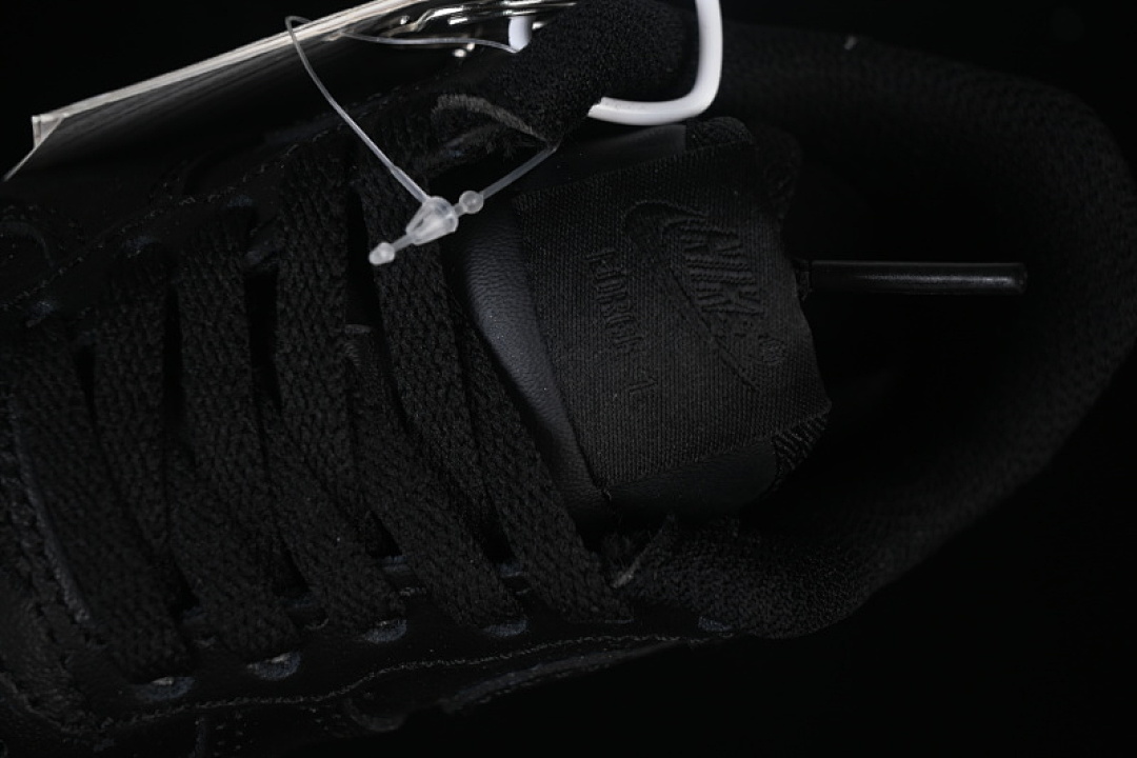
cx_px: 568
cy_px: 379
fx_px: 2369
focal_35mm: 75
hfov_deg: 27.0
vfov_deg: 18.2
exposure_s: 1/60
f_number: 6.3
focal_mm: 50
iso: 160
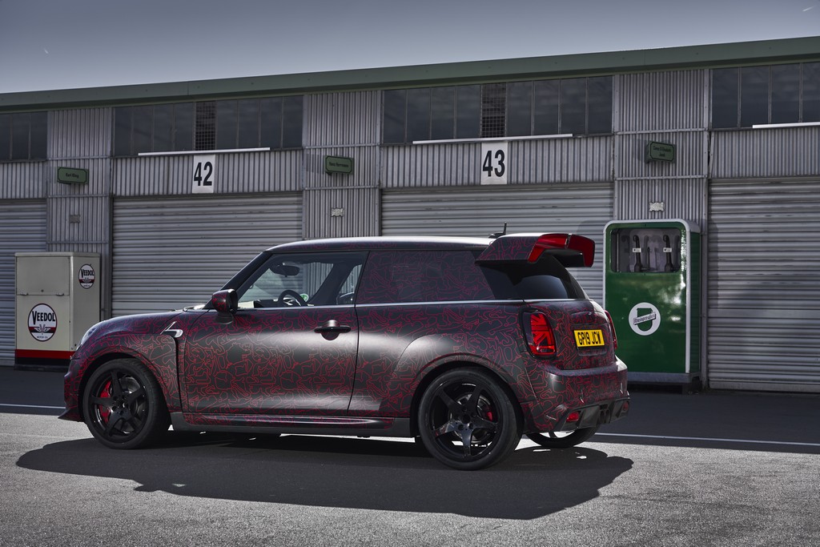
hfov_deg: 33.4
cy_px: 274
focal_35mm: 60
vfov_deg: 22.6
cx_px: 410
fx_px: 1367
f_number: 7.1
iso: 100
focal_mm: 60
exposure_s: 1/100
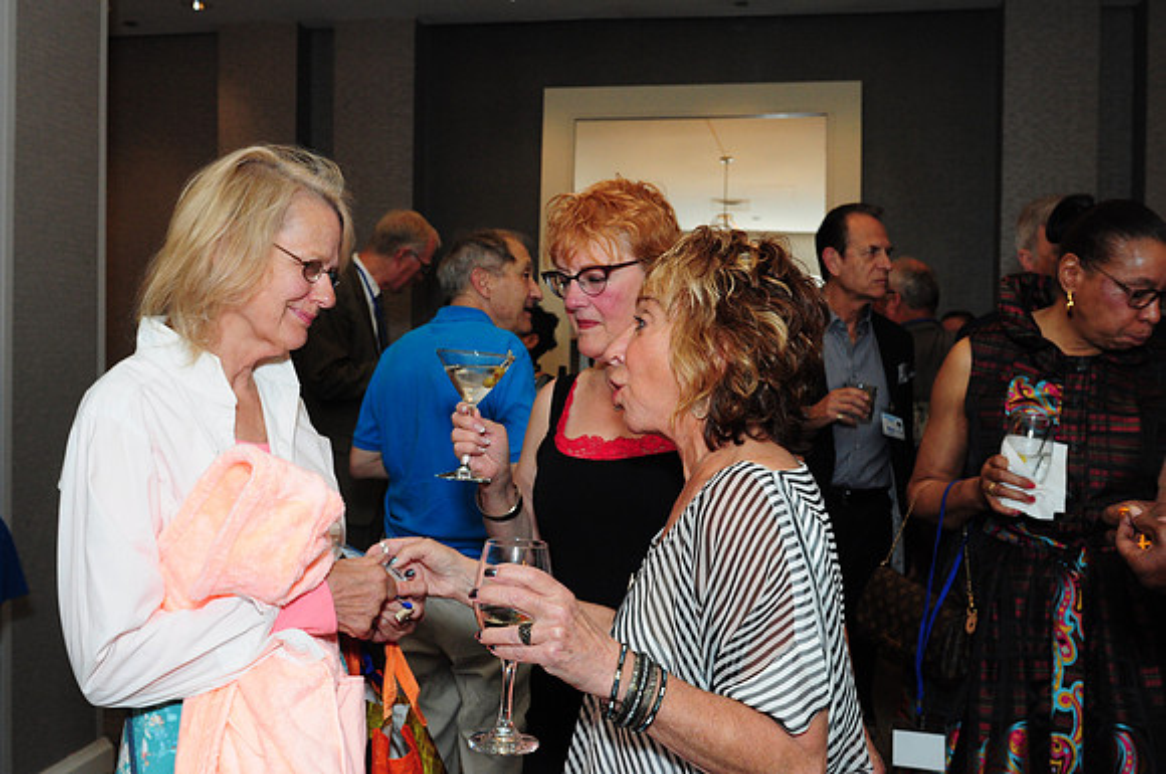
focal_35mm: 36
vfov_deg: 36.8
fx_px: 1164
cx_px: 583
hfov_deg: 53.2
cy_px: 387
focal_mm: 24
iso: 1000
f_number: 6.3
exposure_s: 1/60
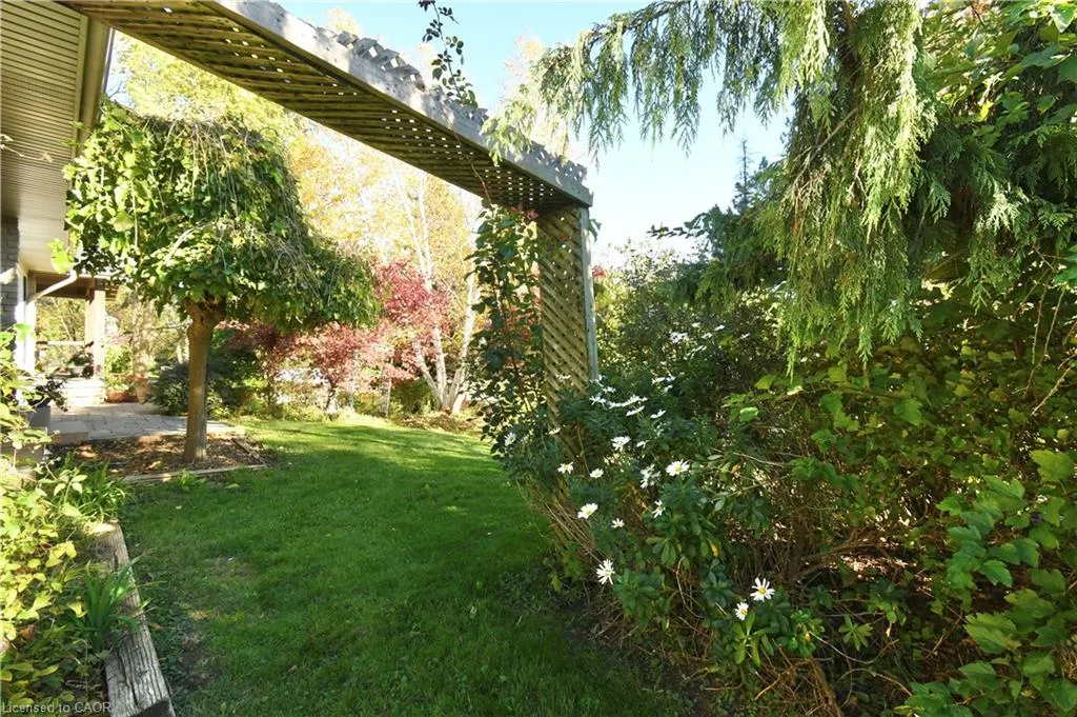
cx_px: 538
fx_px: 448
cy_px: 358
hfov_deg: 100.4
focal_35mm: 15
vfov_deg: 77.2
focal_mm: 10
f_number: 9
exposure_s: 1/50
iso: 250
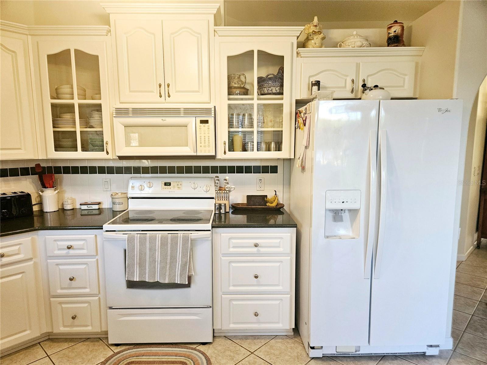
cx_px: 244
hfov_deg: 73.9
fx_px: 324
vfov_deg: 58.9
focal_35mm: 23
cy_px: 182
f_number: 1.8
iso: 250
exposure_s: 1/120
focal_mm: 5.4
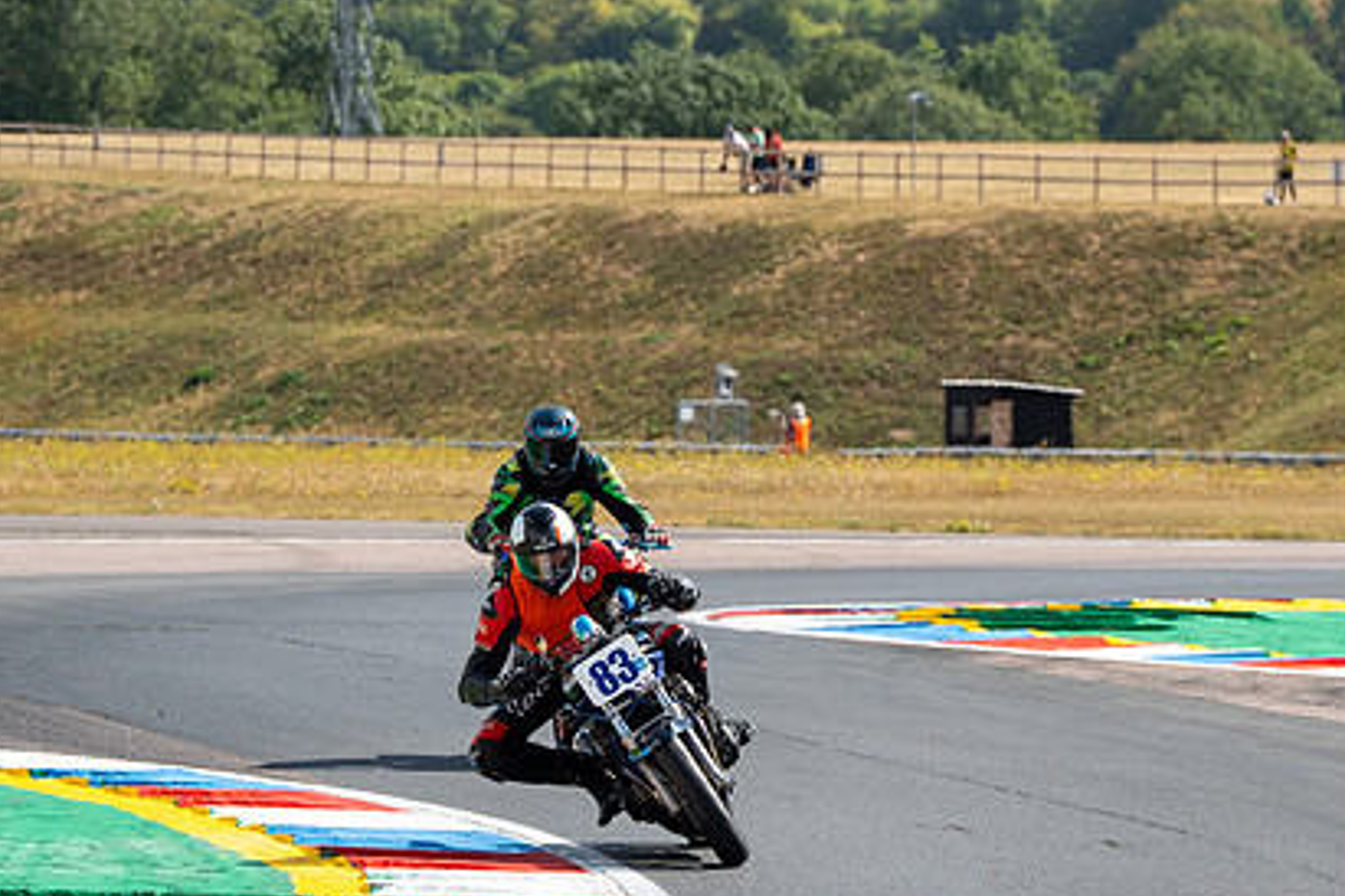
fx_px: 13113
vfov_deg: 3.9
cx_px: 786
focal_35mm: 351
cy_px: 371
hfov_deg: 5.9
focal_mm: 200
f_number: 7.1
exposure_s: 1/500
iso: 125
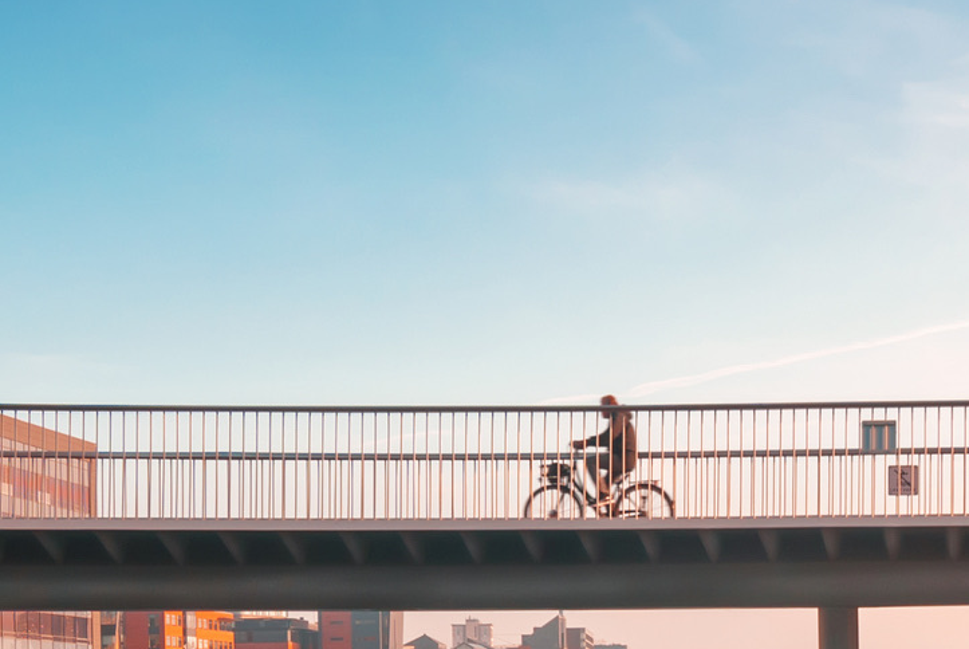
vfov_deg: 15.9
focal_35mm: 83
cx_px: 775
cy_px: 740
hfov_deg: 23.9
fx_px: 2249
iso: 100
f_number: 7.1
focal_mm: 19
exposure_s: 1/100
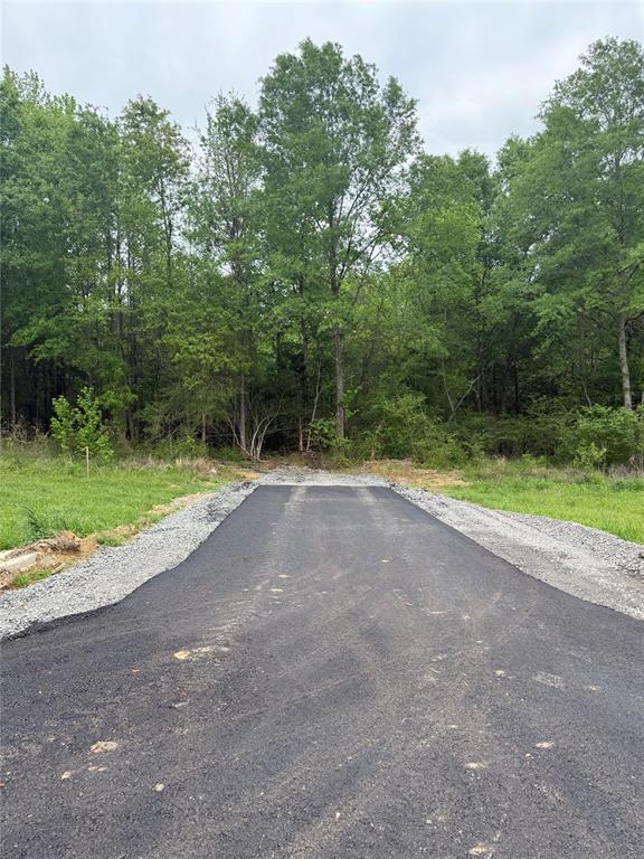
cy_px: 430
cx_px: 322
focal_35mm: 24
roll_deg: -0.3
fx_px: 595
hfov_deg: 56.8
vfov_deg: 71.6
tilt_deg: +0.3
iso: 100
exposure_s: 1/1091
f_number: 1.78
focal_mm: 6.76
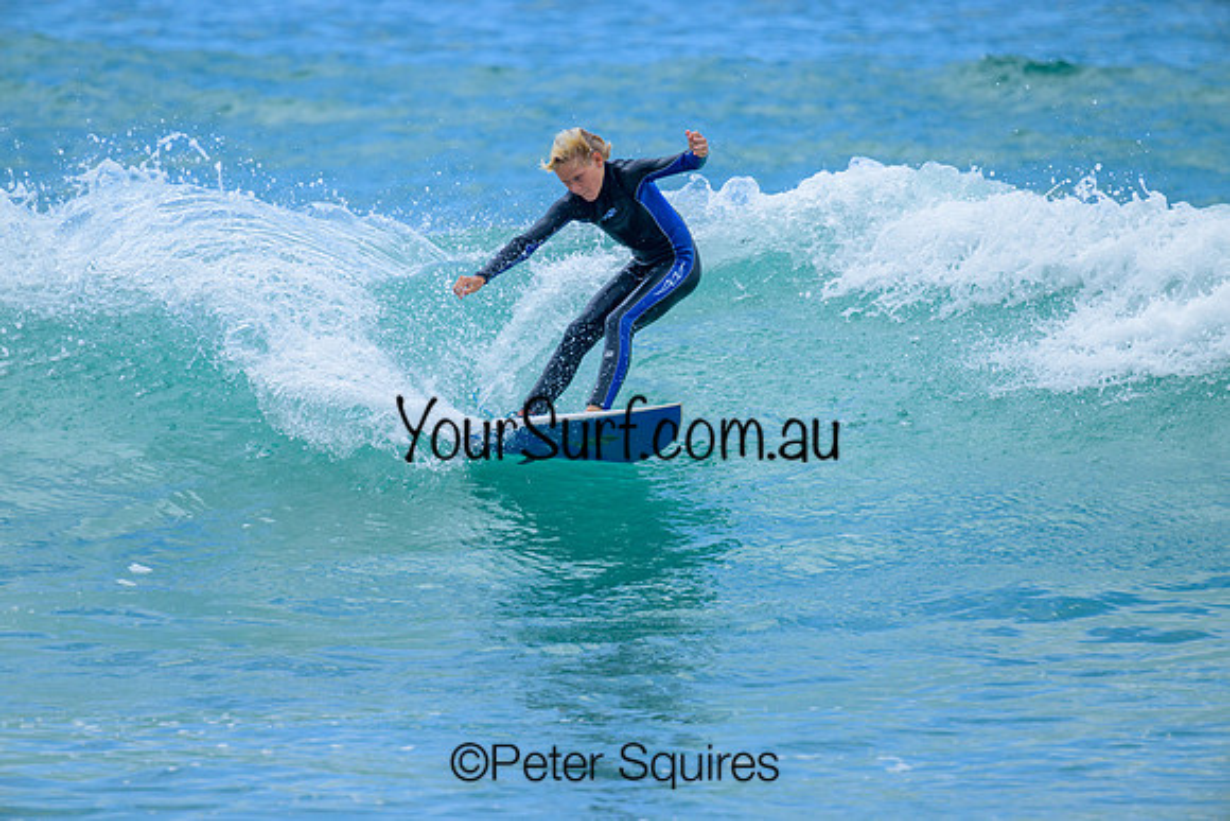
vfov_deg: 2.5
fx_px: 19137
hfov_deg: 3.7
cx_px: 615
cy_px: 410
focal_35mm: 560
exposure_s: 1/2000
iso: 560
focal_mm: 560
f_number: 8
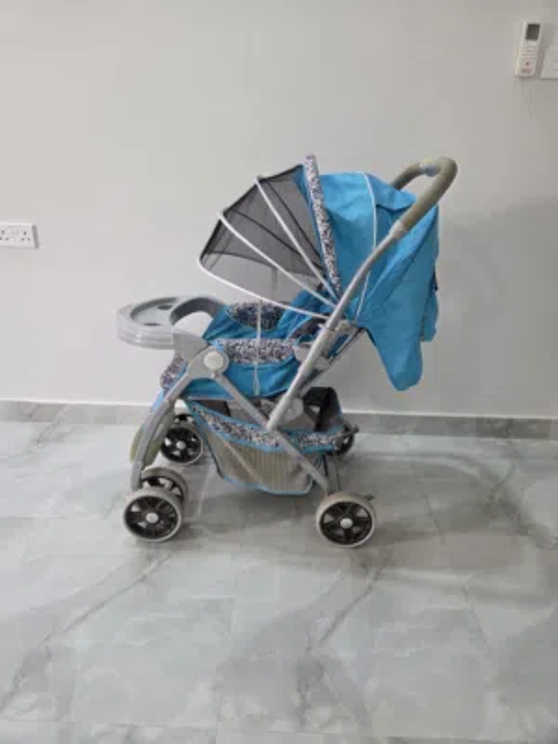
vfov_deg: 73.9
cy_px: 372
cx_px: 279
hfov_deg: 58.9
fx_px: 494
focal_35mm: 23
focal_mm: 5.4
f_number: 1.8
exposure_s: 1/100
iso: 400
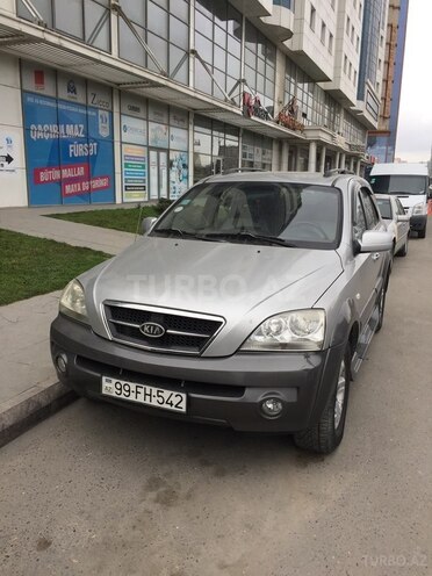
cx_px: 216
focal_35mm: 29
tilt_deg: -10.6
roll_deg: -0.8
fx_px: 483
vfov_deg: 61.7
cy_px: 288
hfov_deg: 48.2
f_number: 2.2
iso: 32
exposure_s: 1/421
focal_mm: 4.15
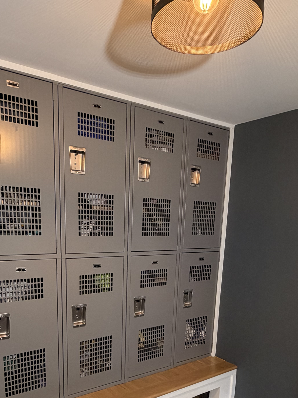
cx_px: 131
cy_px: 294
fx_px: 333
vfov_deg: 58.7
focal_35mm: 29
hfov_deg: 48.1
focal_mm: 2.22
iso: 250
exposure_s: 1/60
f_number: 2.2
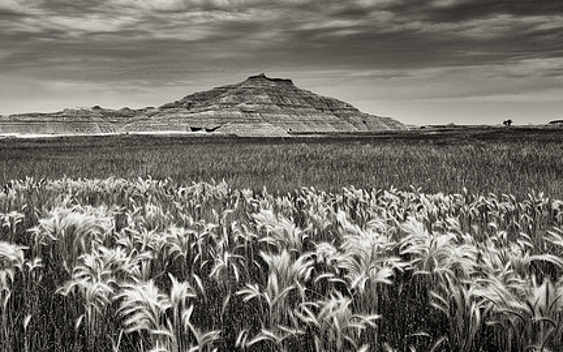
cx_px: 194
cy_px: 199
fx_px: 629
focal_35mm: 41
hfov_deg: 47.5
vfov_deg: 31.2
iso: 200
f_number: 16
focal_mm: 20
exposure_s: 1/60
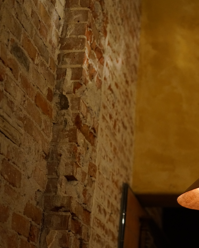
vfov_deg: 23.6
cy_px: 129
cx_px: 193
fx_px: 596
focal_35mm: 81
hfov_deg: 18.5
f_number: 2
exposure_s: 1/160
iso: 5000
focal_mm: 55
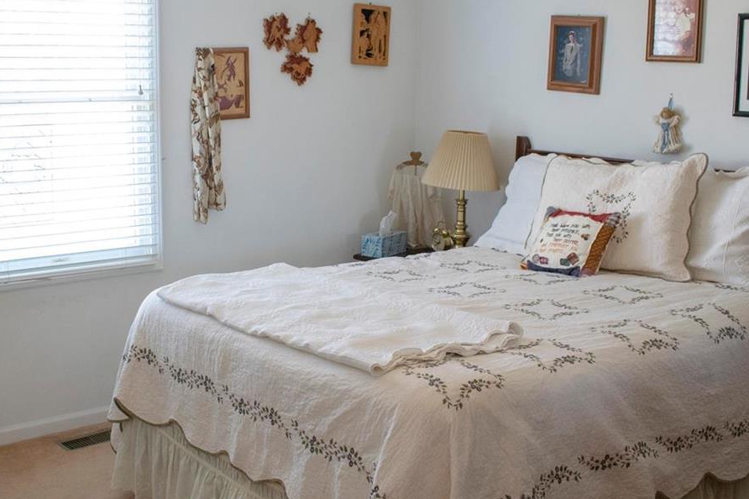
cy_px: 231
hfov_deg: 32.4
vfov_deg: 21.9
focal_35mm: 62
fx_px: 1287
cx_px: 312
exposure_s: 1/320
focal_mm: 23
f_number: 10
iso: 400
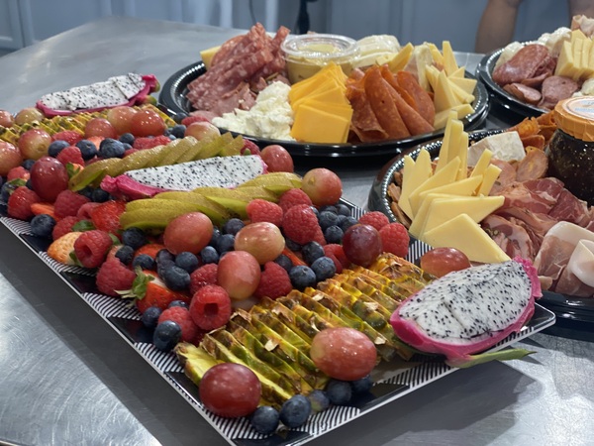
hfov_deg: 36.8
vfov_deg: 28.0
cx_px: 297
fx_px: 892
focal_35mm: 52
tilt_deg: -26.6
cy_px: 223
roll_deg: -1.5
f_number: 2
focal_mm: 6
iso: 125
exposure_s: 1/40
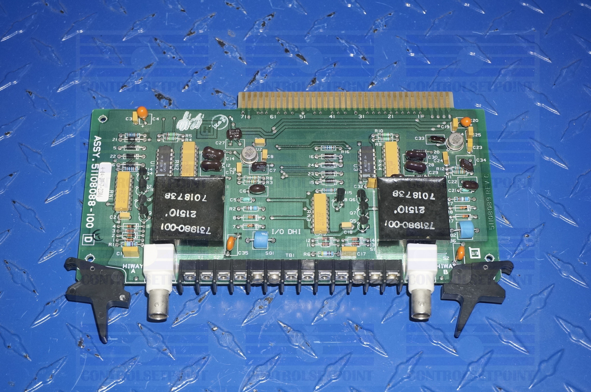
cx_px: 296
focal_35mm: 58
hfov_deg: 34.3
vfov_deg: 23.1
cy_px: 196
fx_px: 959
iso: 800
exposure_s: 1/60
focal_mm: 39
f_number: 5.6
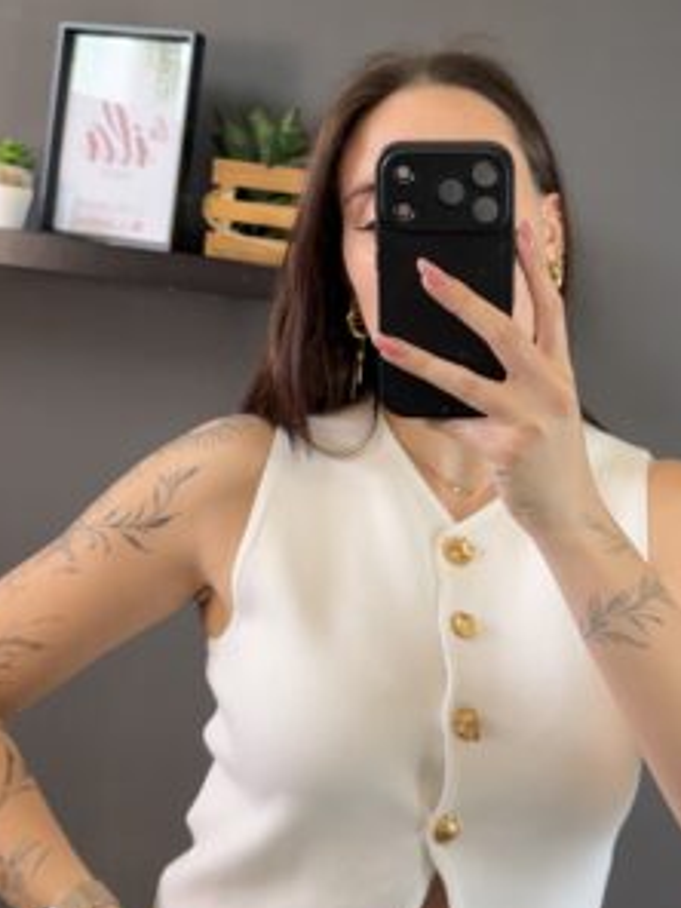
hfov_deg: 26.7
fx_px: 1416
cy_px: 406
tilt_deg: -13.2
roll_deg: -8.2
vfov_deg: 35.5
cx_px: 494
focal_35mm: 54
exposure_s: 1/100
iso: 200
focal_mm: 6.76
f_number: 1.78
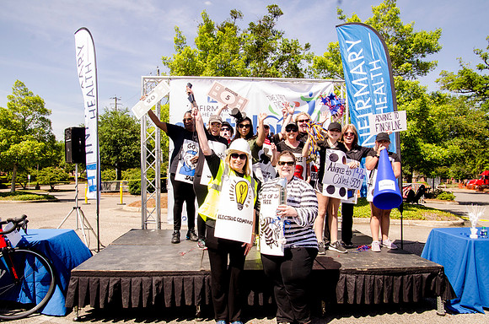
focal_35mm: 24
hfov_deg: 73.9
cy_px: 162
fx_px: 325
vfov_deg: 52.9
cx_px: 244
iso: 640
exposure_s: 1/500
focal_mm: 16
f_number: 10
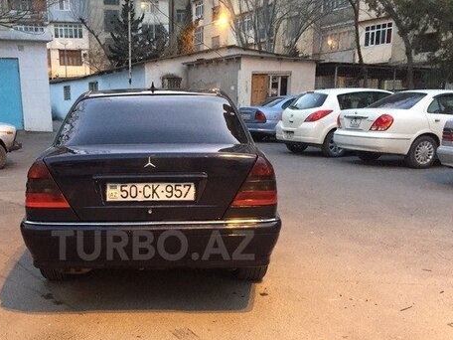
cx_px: 153
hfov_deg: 44.2
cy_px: 245
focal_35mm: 42
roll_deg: +0.6
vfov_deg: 33.8
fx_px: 550
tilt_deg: -15.3
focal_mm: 4.15
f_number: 2.2
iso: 250
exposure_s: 1/25
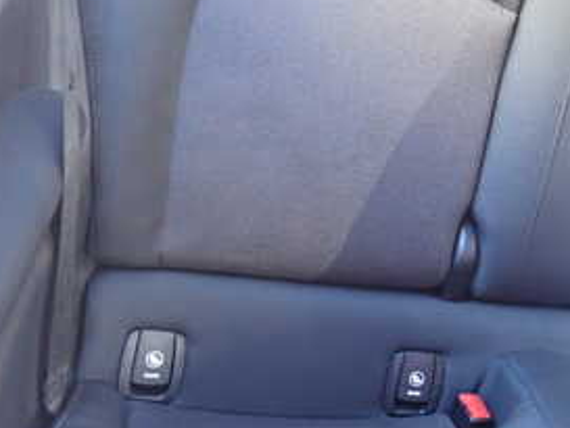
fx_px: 1087
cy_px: 253
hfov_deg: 28.3
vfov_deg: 22.2
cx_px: 512
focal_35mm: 66
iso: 640
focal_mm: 5.4
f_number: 2.3
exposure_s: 1/30
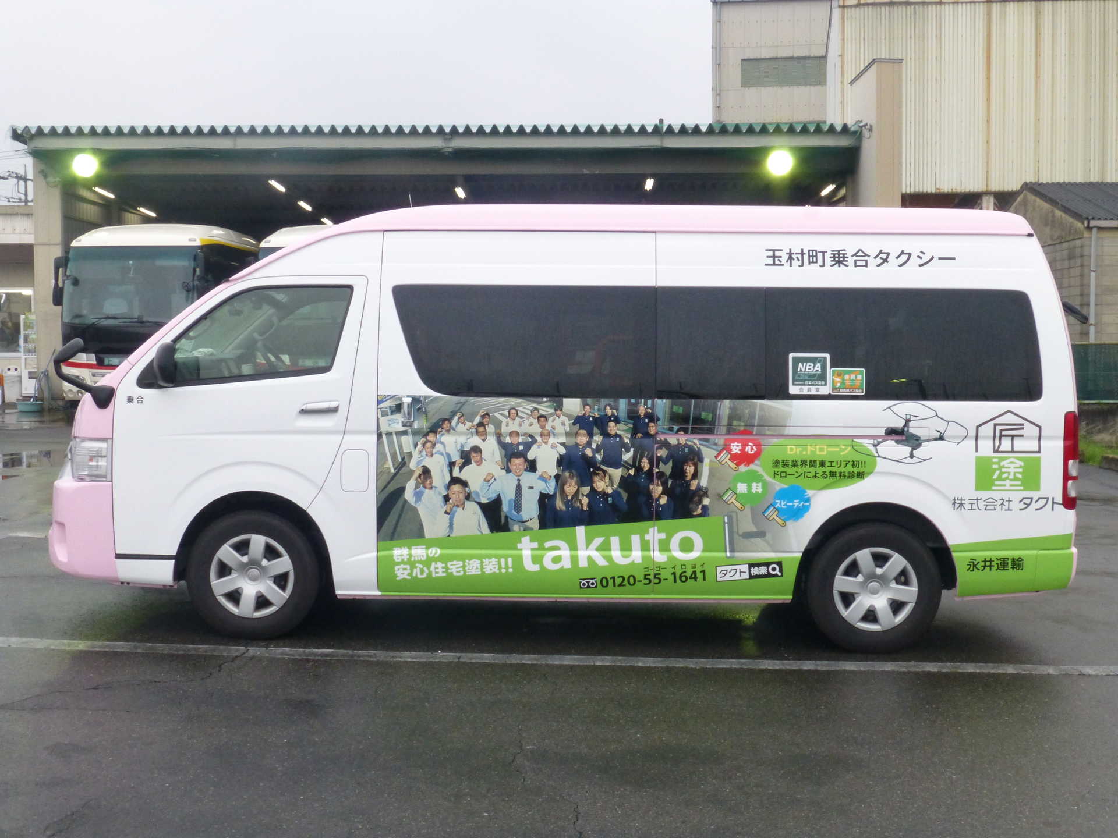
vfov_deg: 35.1
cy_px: 419
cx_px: 559
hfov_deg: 45.8
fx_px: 1324
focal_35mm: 41
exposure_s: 1/40
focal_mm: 7.4
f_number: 8
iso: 400
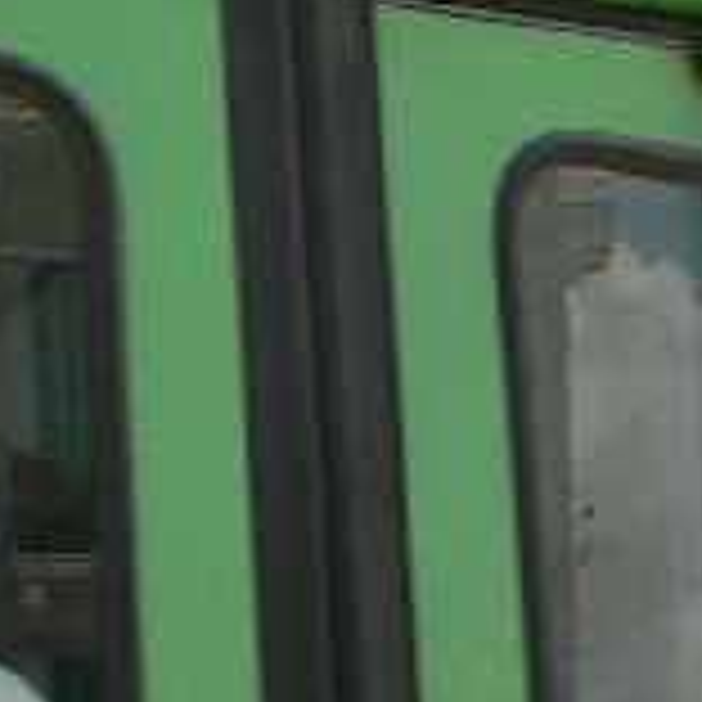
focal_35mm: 163
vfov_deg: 10.2
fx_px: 3740
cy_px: 1197
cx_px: -270
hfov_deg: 10.4
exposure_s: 1/320
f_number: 4
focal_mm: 6
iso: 80
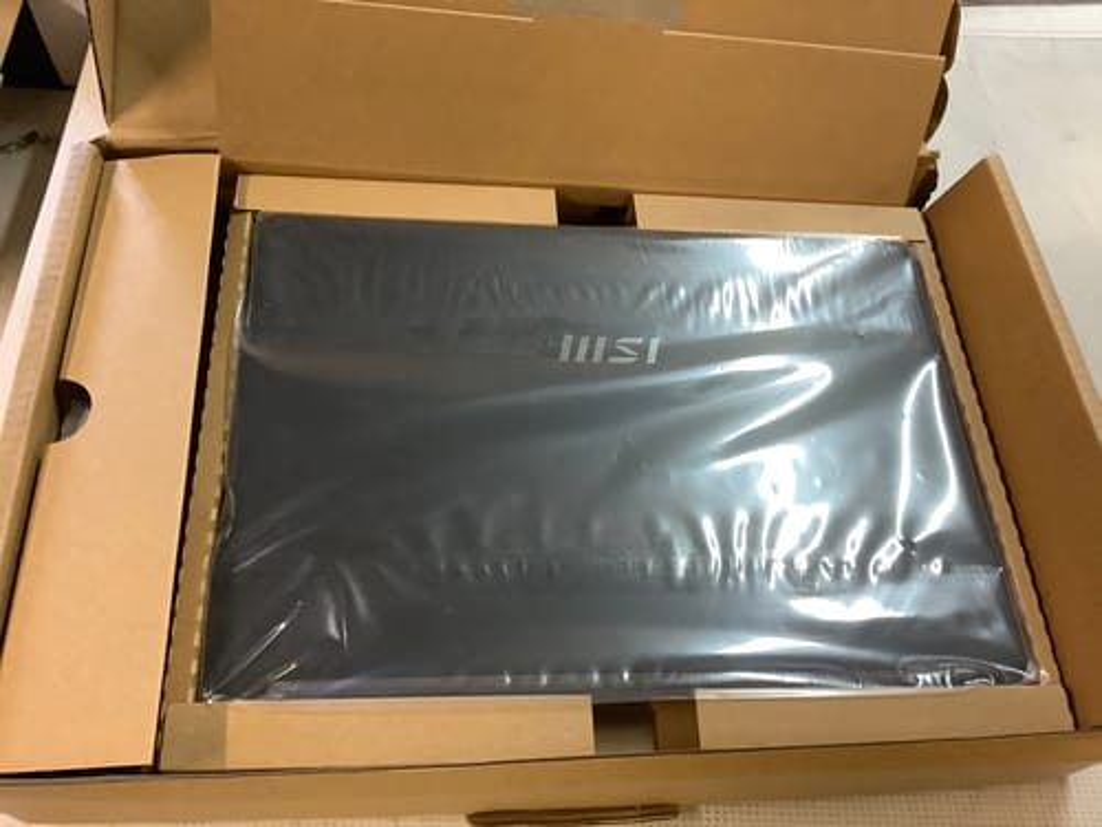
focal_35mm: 31
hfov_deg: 58.4
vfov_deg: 45.4
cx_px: 551
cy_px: 414
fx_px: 987
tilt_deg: -58.4
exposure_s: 1/50
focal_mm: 3.3
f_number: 2.4
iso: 320
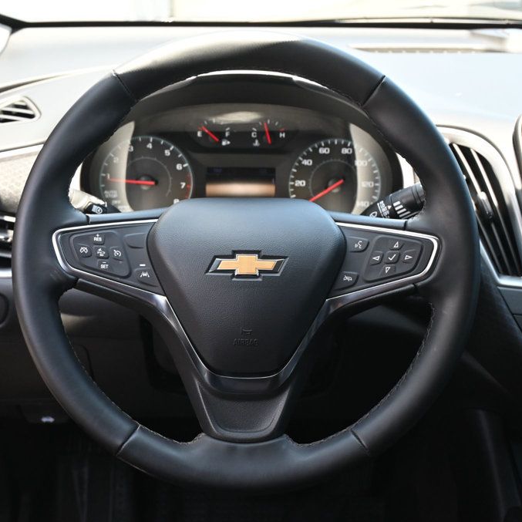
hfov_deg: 31.6
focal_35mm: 54
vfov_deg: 31.6
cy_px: 262
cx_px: 247
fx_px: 921
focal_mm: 28
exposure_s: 1/125
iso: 560
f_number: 4.5
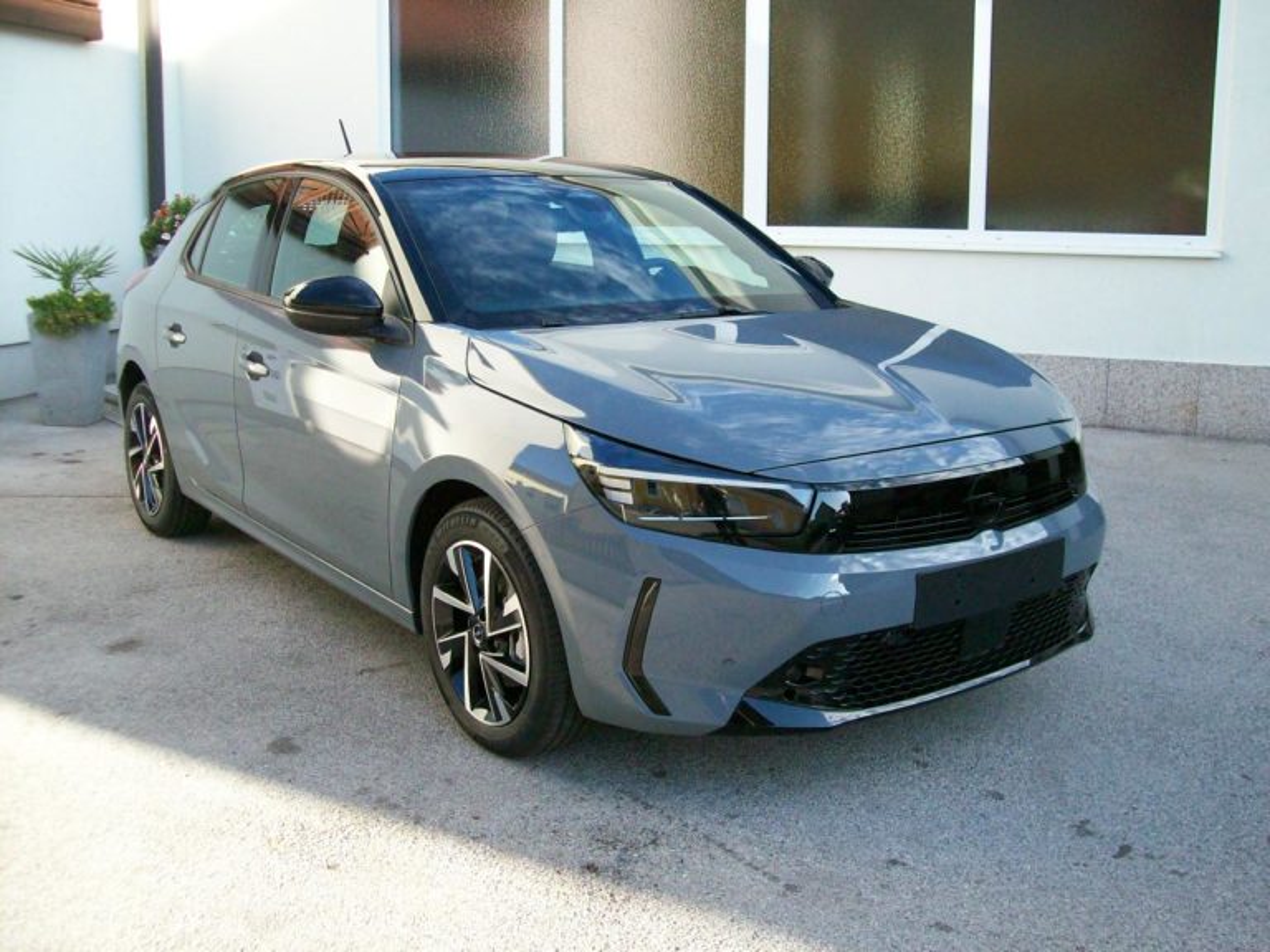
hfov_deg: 51.4
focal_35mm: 36
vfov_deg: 39.7
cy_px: 476
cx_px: 635
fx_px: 1321
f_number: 2.7
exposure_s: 1/512
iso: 185
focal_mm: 6
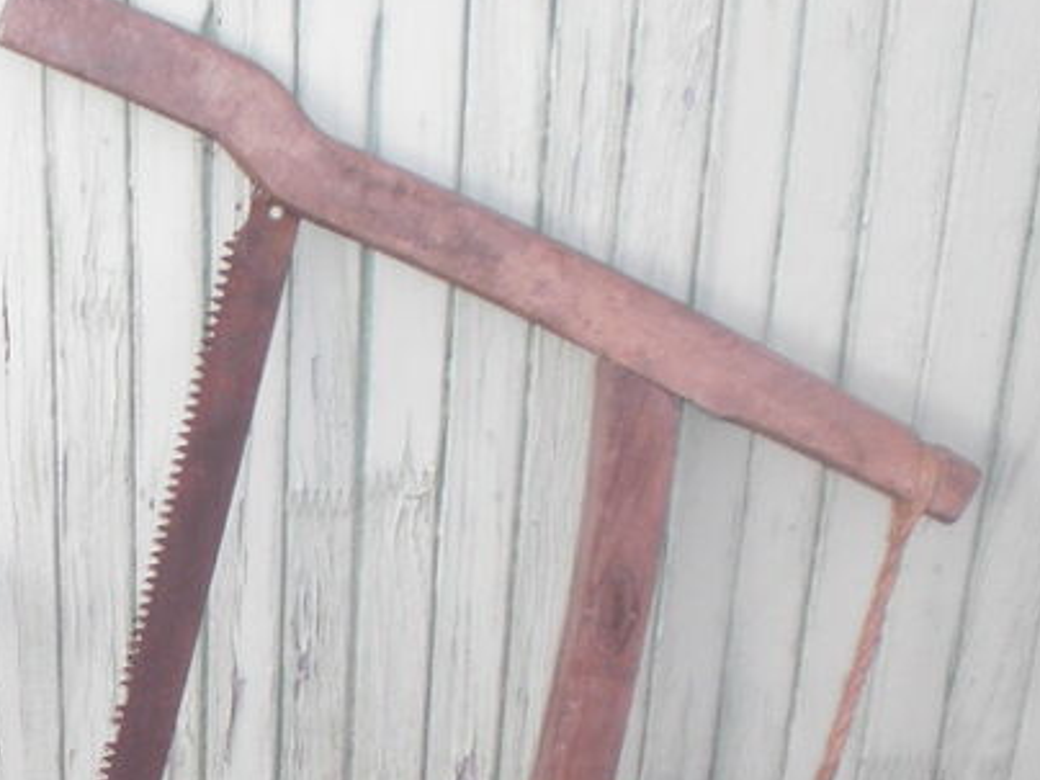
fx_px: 2824
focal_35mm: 94
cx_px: -211
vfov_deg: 15.5
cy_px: 767
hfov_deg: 19.6
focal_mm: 6.3
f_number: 3.1
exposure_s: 1/100
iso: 64
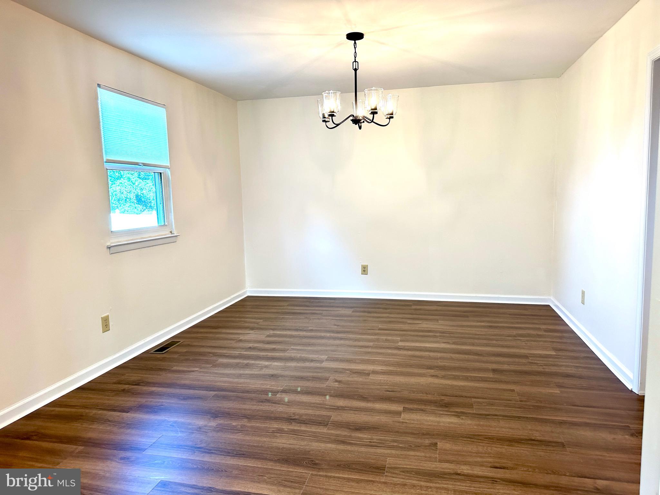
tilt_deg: -6.1
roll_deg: +2.0
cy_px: 248
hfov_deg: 71.6
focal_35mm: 24
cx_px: 330
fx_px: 458
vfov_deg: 56.8
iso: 125
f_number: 1.78
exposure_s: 1/120
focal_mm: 6.86
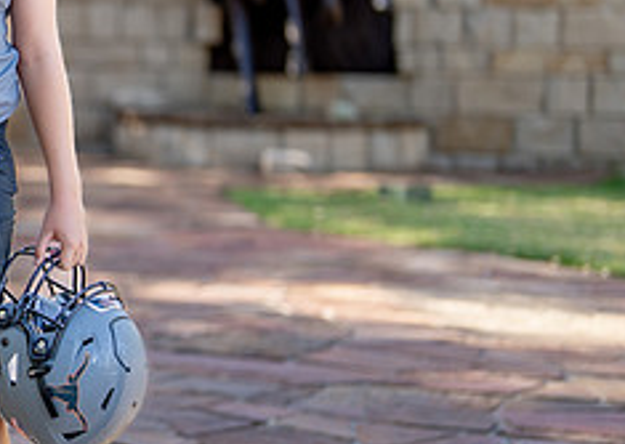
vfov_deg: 10.4
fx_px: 2445
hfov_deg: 14.2
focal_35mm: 138
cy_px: 163
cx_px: -61
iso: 100
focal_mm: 50
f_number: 1.2
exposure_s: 1/1000
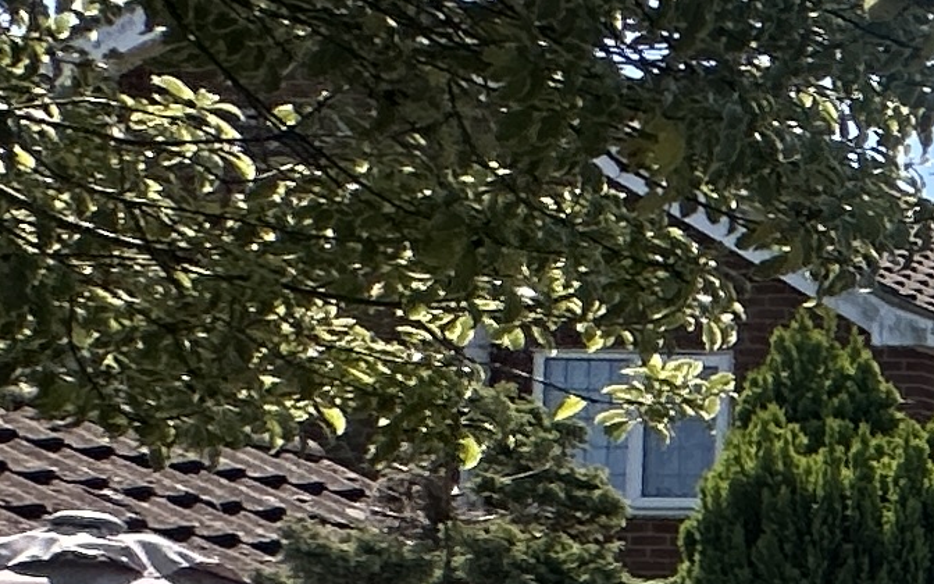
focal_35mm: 89
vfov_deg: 14.0
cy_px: 808
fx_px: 2265
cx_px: 2733
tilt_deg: +2.5
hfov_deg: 11.9
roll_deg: -0.3
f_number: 2.2
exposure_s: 1/1233
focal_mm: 2.22
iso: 40
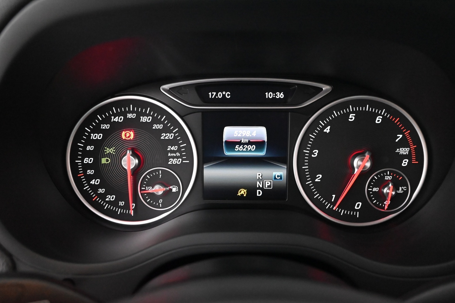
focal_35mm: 29
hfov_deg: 63.7
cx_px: 228
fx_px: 366
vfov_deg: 45.0
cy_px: 152
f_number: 4.5
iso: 10000
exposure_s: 1/60
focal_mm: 29
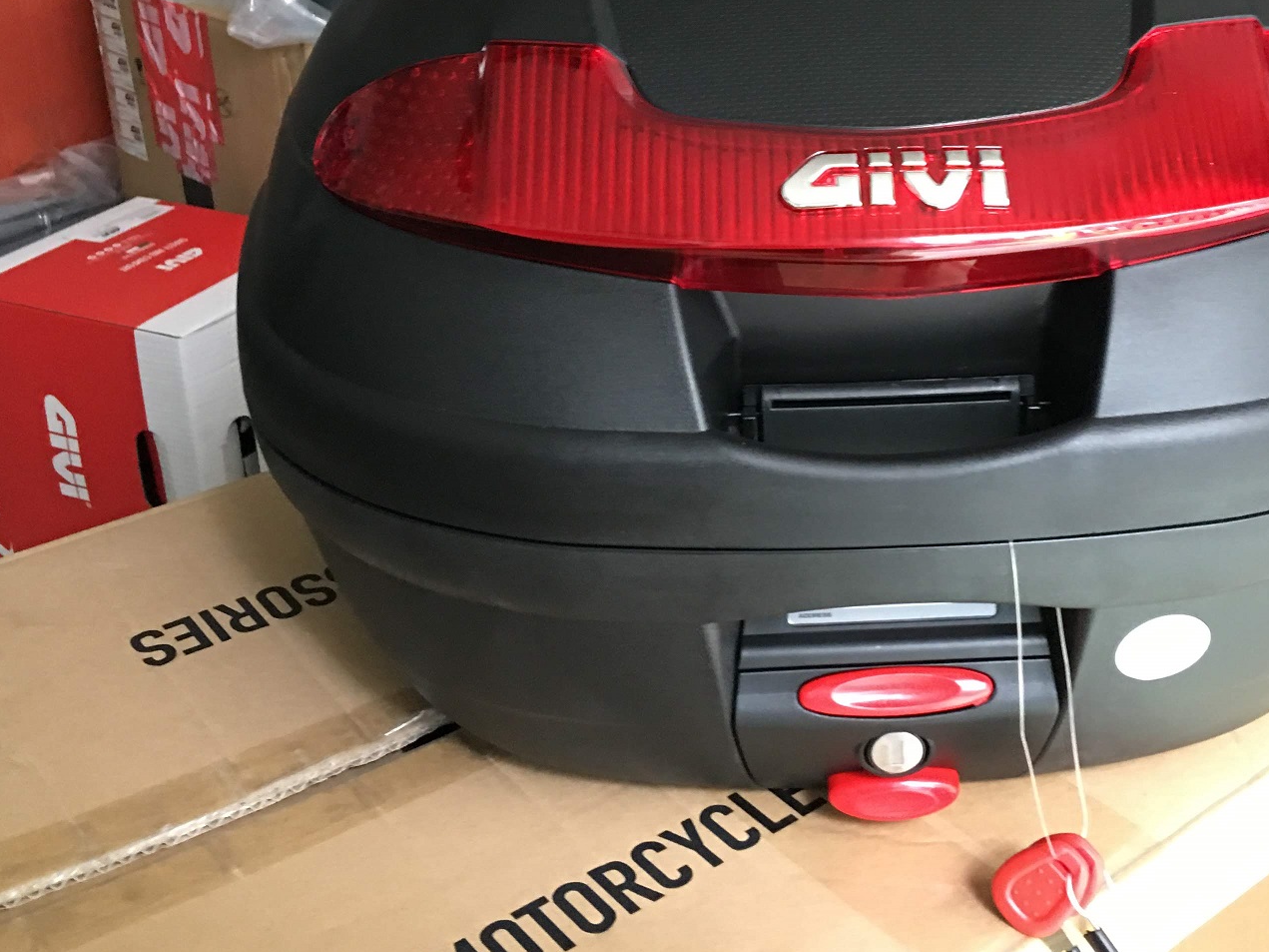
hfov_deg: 40.7
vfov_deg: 31.1
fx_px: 1686
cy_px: 281
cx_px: 844
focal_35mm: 46
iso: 100
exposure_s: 1/8
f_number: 2.2
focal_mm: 4.15
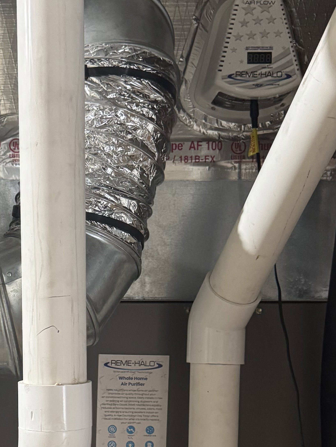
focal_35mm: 63
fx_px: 815
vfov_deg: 29.9
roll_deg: -0.5
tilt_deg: -6.3
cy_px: 369
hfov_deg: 22.9
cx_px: 58
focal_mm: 6.76
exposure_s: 1/60
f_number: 1.78
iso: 640
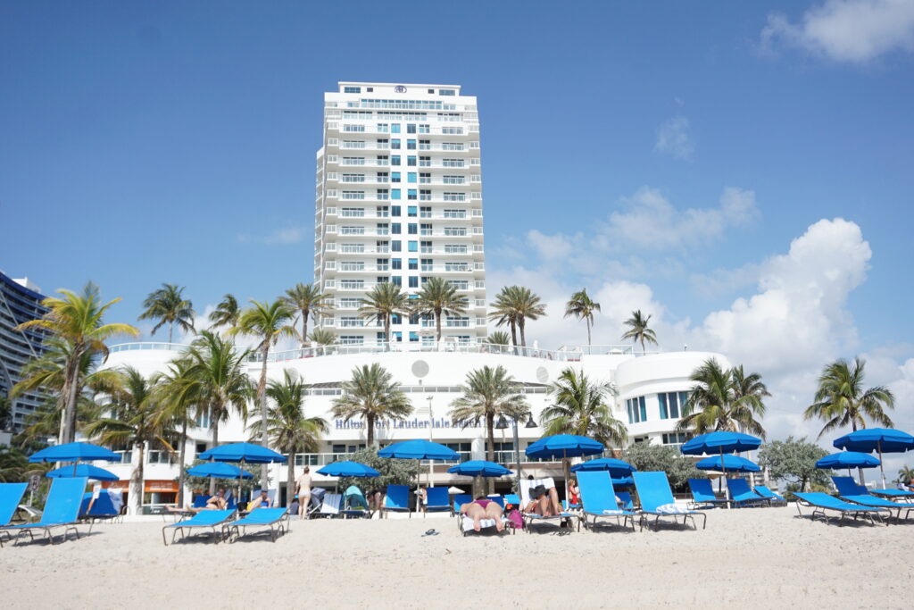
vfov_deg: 41.7
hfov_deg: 59.5
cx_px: 457
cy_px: 305
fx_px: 800
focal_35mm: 32
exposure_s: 1/2500
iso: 320
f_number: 5
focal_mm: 21
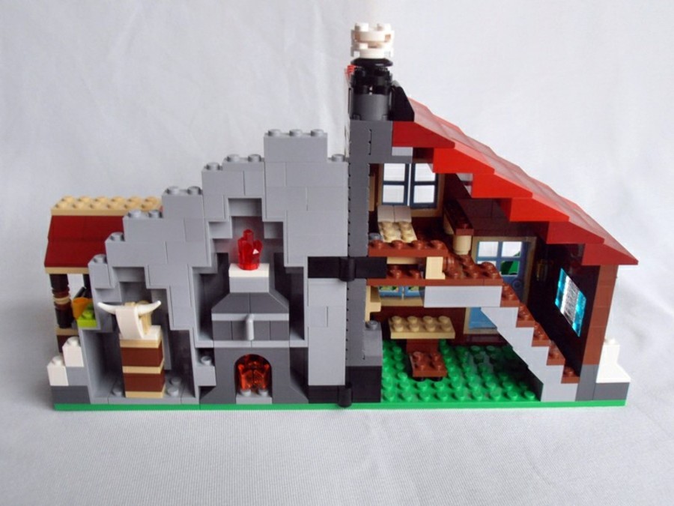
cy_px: 253
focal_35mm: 37
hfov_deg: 50.1
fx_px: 720
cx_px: 337
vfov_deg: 38.7
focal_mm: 6.61
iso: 125
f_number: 3.9
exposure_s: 1/15
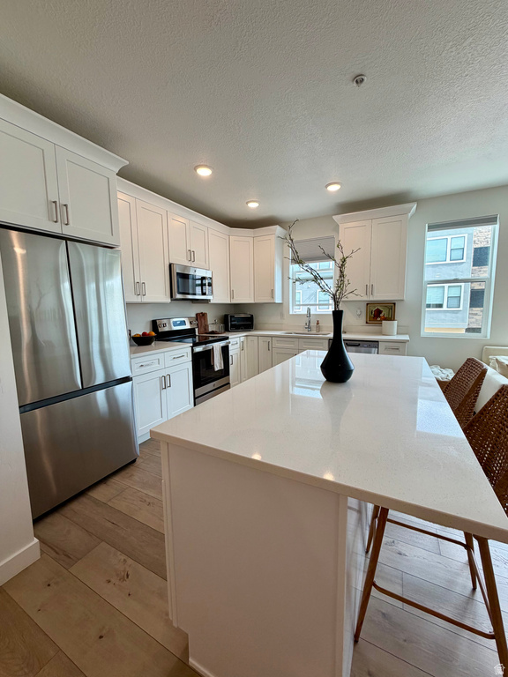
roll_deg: +1.4
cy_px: 338
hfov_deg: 85.7
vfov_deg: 102.1
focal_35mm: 14
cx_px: 254
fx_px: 274
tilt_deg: -7.4
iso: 80
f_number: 2.2
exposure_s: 1/120
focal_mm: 2.22
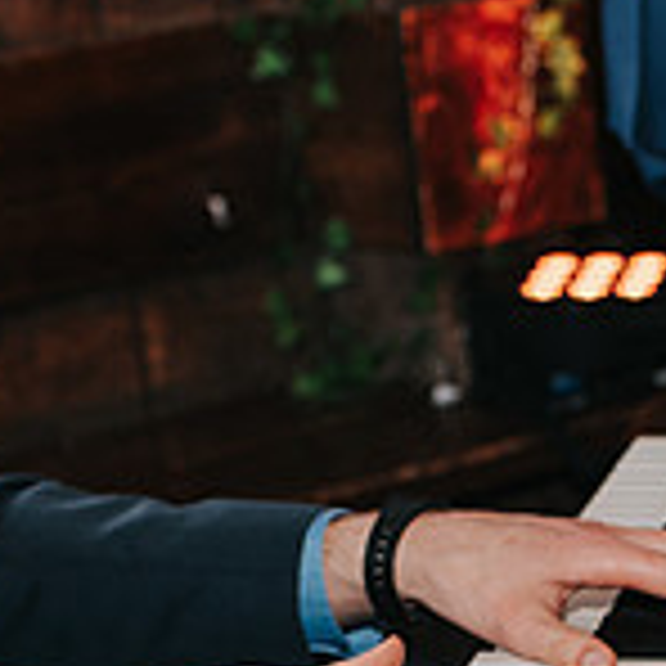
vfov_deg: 10.8
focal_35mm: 157
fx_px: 3417
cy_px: 966
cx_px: 579
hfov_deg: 11.1
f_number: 2.8
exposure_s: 1/160
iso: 1000
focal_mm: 35
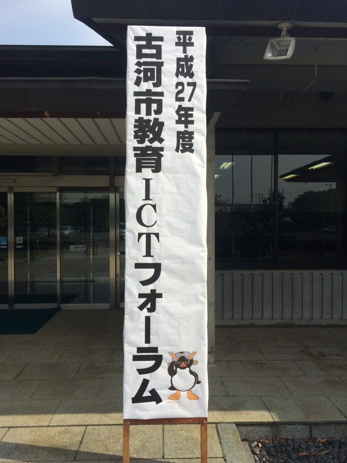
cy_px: 232
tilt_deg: -4.1
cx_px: 174
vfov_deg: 61.7
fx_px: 388
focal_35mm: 29
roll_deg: +1.1
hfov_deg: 48.2
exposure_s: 1/2415
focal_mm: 4.15
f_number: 2.2
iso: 32
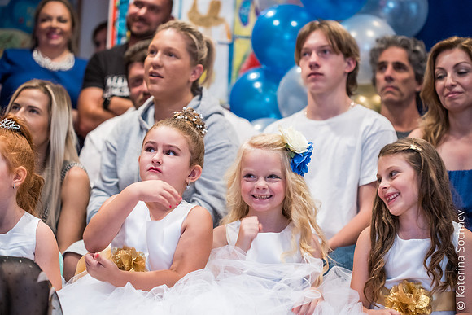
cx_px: 236
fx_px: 1311
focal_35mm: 100
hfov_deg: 20.4
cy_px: 158
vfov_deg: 13.7
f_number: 3.2
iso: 1600
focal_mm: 100
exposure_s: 1/80
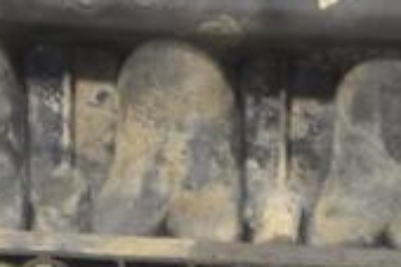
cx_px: 392
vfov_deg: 5.6
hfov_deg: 8.4
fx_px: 2715
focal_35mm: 244
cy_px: 9
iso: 500
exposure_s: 1/30
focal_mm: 46
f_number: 5.3
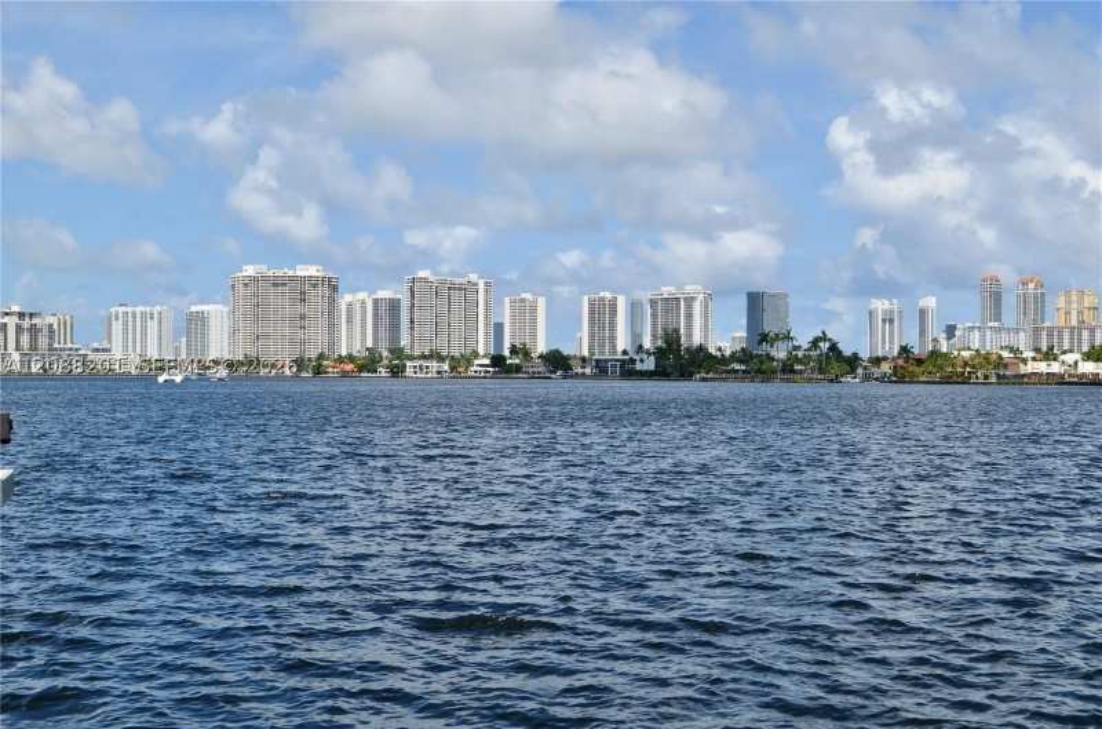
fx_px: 1466
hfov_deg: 41.2
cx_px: 551
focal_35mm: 48
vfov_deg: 27.9
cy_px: 364
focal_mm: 32
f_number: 9
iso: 100
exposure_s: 1/320
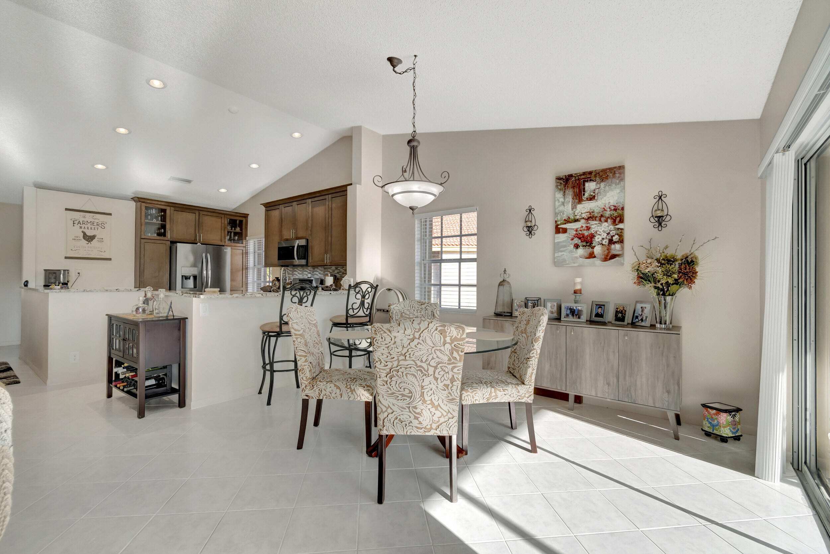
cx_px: 415
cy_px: 277
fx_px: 346
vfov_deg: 77.3
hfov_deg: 100.4
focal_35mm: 15
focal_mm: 10
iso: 500
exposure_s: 1/40
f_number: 8
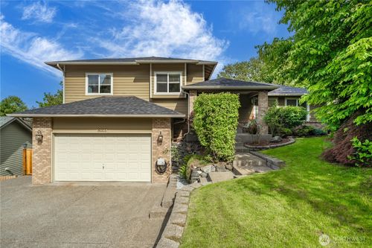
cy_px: 124
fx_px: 196
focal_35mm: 19
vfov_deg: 64.5
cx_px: 186
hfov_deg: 86.9
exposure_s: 1/200
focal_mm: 19
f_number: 7.1
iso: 100
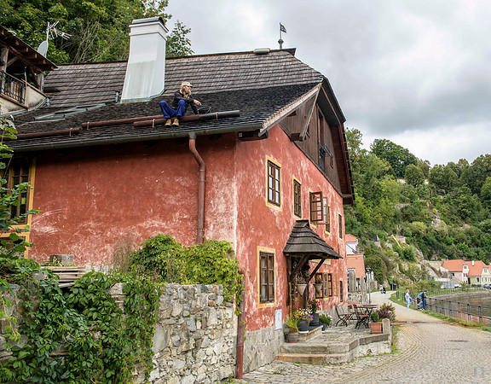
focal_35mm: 36
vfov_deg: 41.1
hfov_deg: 50.8
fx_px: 512
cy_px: 186
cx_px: 297
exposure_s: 1/100
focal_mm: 31
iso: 64
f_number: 7.1
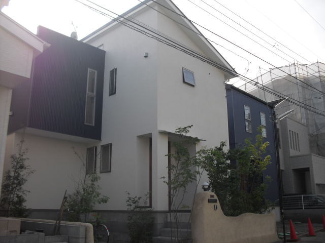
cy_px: 122
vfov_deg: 39.7
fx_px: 338
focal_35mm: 36
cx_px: 162
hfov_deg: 51.4
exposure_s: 1/125
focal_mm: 6.3
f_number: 7.8
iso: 64
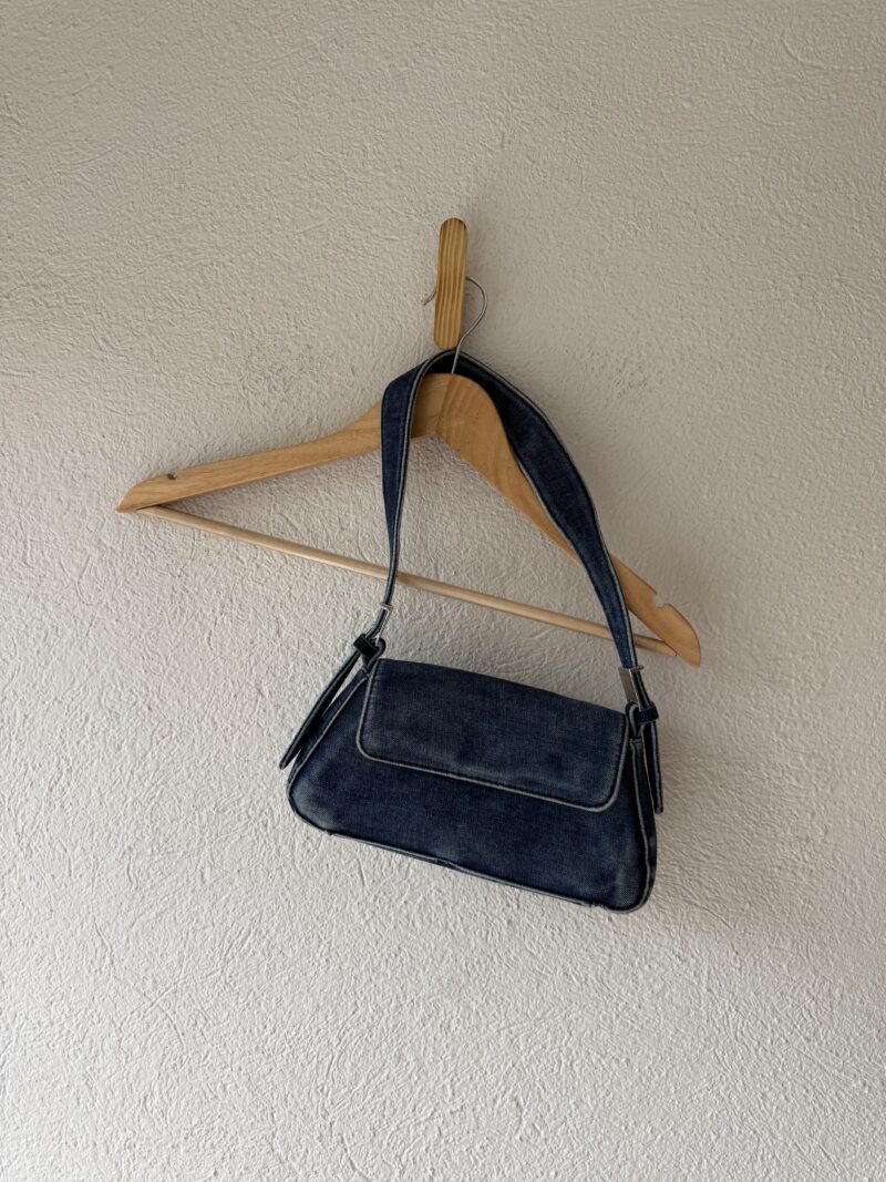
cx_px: 443
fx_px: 819
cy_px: 591
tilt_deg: -1.3
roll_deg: -0.1
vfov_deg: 71.6
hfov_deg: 56.8
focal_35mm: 24
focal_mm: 6.76
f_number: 1.78
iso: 64
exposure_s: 1/169
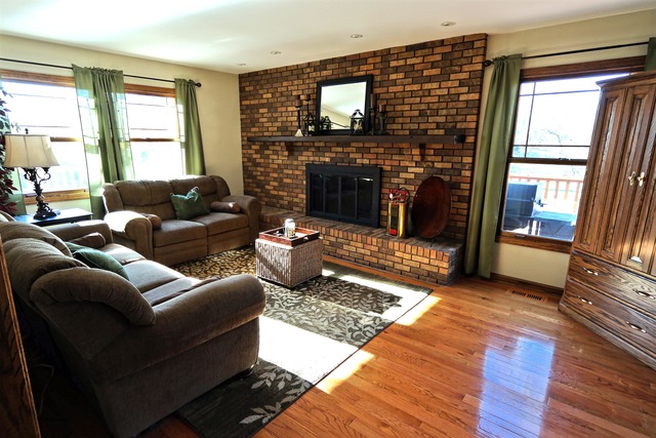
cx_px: 328
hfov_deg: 90.0
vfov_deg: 67.4
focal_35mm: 18
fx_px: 328
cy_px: 219
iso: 200
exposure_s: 1/40
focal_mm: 12
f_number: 4
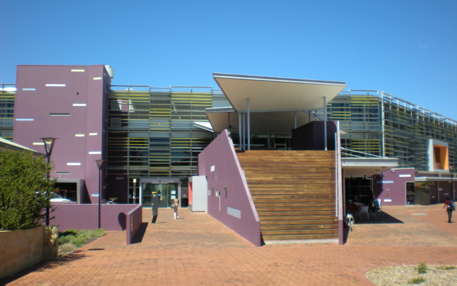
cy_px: 135
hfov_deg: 48.2
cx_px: 231
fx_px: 511
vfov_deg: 31.3
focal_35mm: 41
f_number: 4.6
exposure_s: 1/380
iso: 64
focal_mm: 6.3
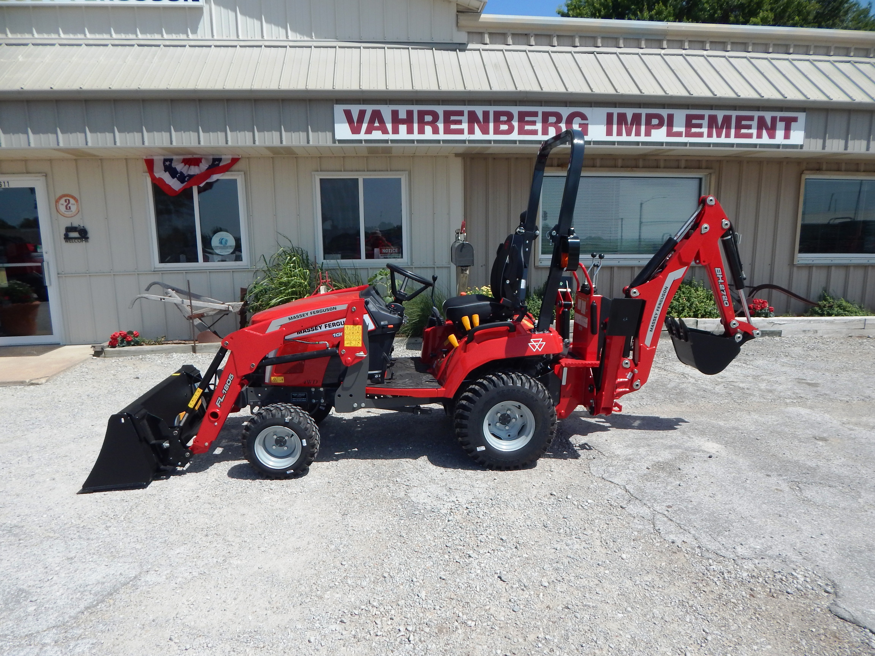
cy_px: 328
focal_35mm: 22
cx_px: 438
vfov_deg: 61.1
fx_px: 556
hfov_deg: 76.4
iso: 125
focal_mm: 4
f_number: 6
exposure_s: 1/640
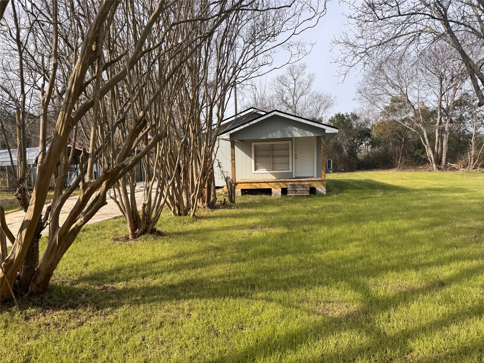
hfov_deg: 71.6
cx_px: 242
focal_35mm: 24
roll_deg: +0.3
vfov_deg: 56.8
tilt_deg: -4.6
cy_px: 182
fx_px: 336
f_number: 1.78
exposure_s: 1/2604
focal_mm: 6.76
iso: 80
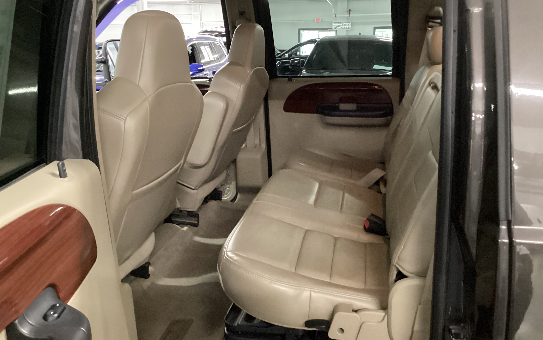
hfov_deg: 56.7
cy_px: 152
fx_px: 503
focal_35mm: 34
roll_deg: +0.2
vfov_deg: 37.2
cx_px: 276
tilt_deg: -14.9
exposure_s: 1/24
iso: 640
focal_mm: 3.3
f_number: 2.4
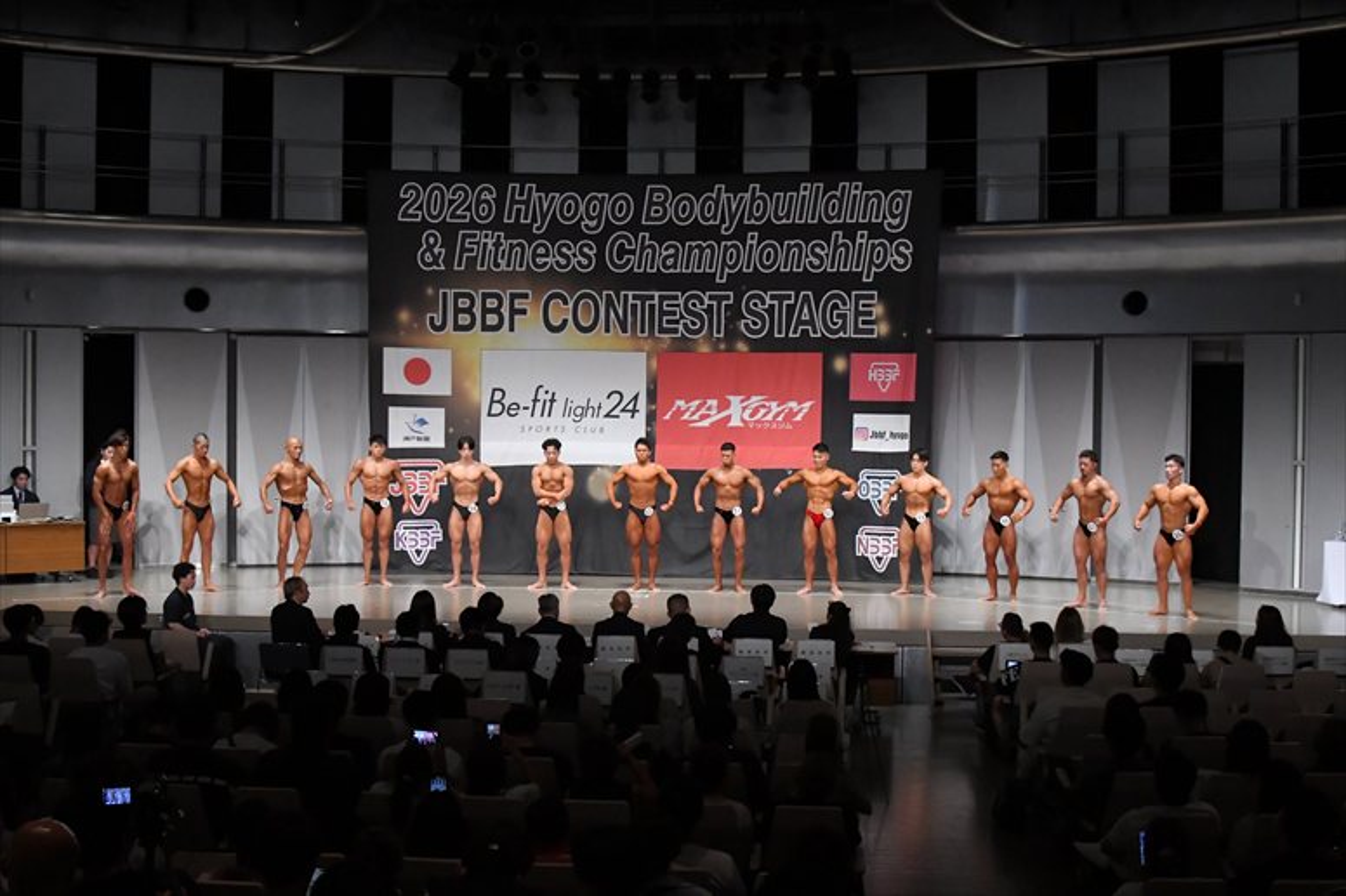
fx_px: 1570
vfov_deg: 31.9
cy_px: 448
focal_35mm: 42
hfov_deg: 46.4
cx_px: 673
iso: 6400
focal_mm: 28
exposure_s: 1/400
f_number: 5.6
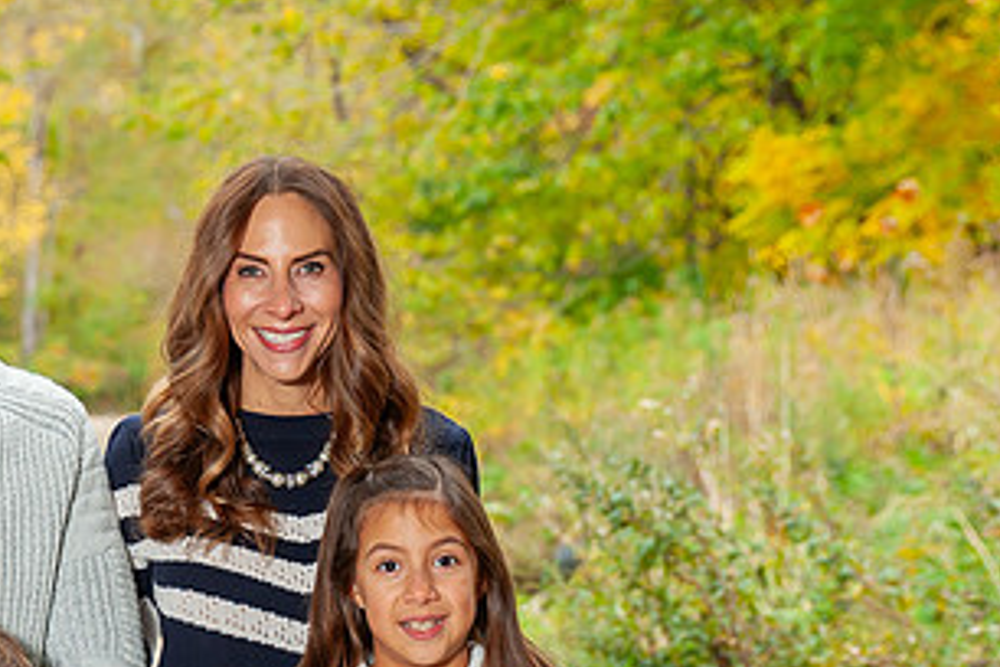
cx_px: 285
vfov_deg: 10.6
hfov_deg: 15.8
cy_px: 580
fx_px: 3583
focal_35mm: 129
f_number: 3.2
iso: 400
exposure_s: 1/125
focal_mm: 48
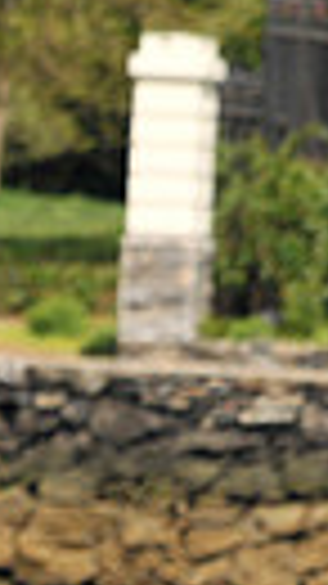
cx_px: -845
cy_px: 731
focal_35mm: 2096
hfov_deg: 0.6
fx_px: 32450
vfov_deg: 1.0
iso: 200
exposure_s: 1/1000
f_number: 8
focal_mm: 300
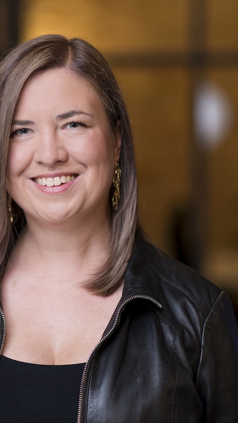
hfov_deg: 9.0
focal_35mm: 134
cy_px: 211
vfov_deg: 16.0
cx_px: 77
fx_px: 1504
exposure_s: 1/125
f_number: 2
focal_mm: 85
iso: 100
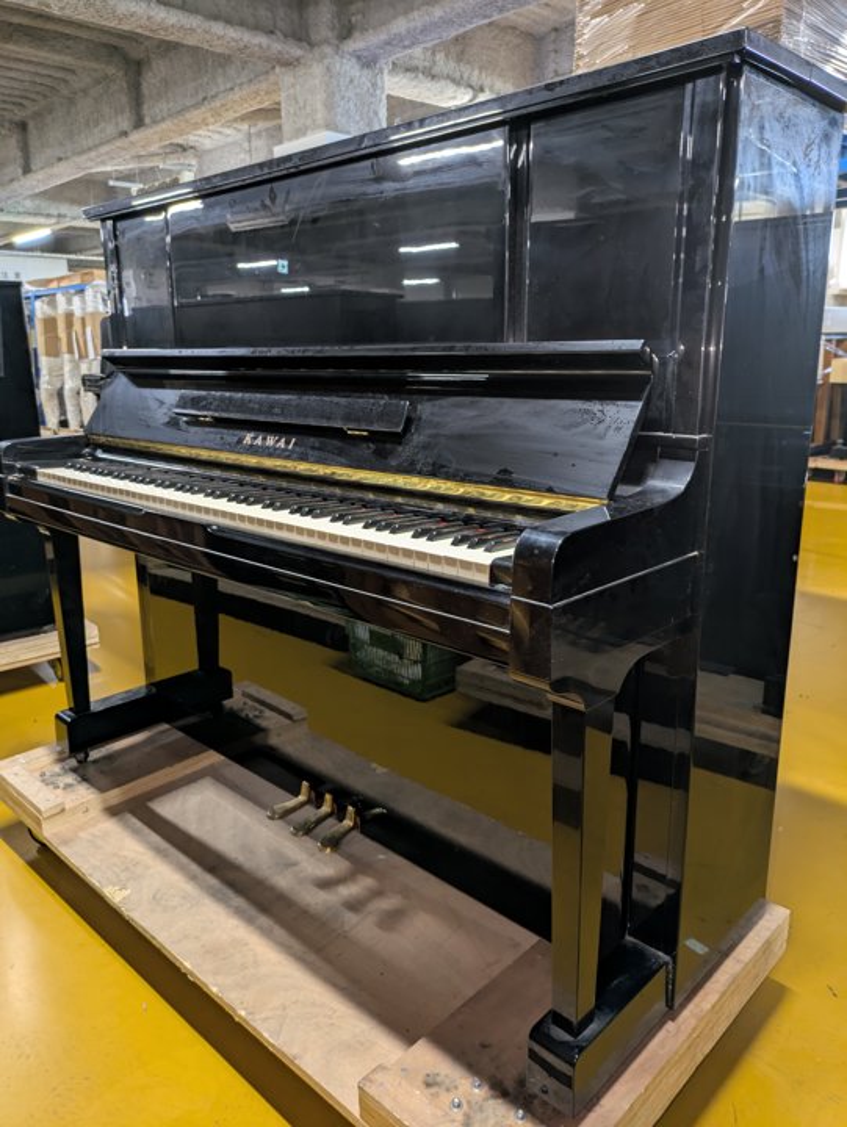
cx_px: 424
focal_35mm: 25
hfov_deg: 54.9
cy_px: 564
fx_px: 815
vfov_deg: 69.4
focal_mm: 5.43
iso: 160
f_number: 1.89
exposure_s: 1/25
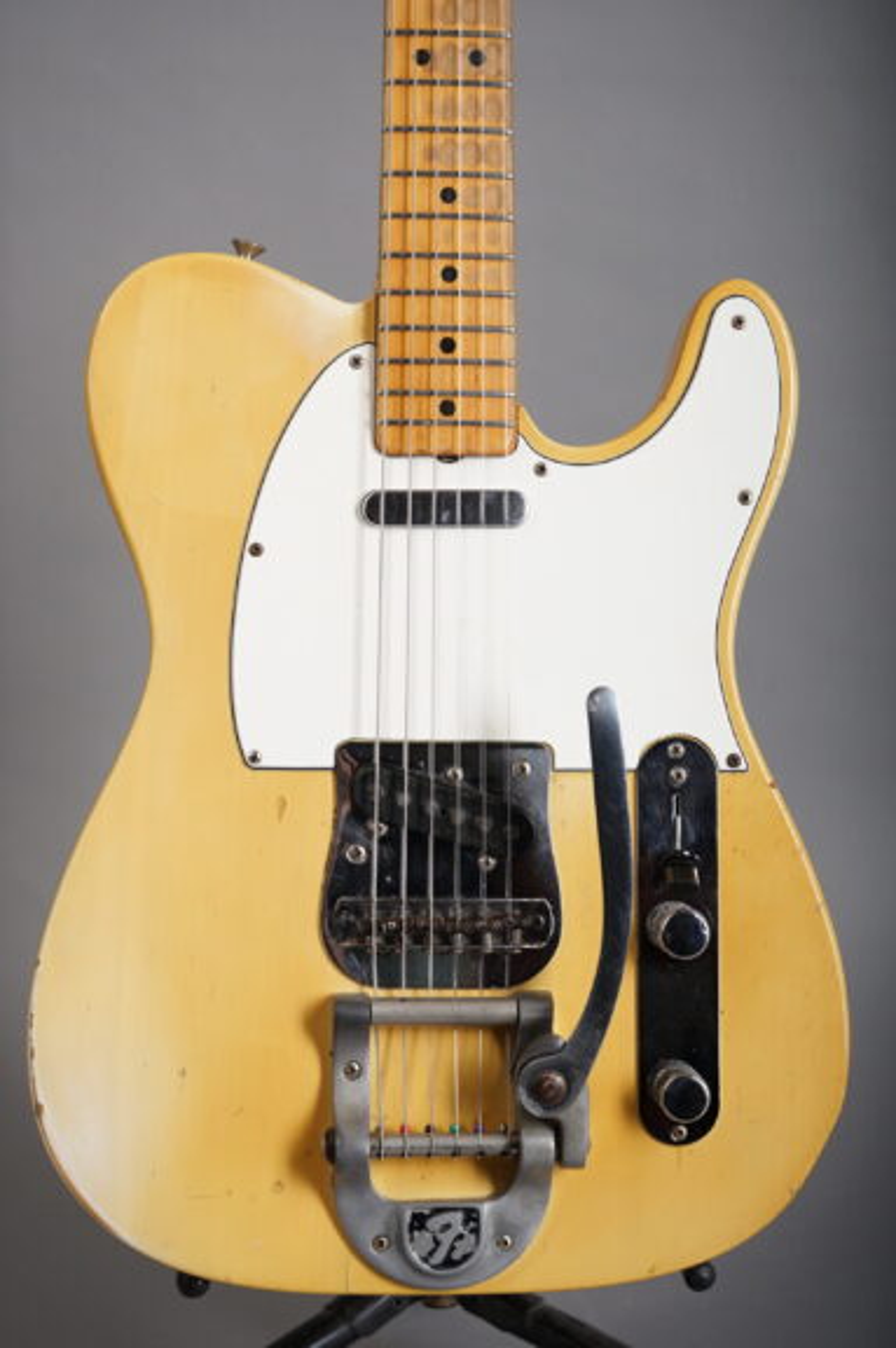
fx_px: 2618
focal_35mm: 70
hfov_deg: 19.4
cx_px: 448
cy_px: 674
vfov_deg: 28.9
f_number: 8
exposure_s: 1/160
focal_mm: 70
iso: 160
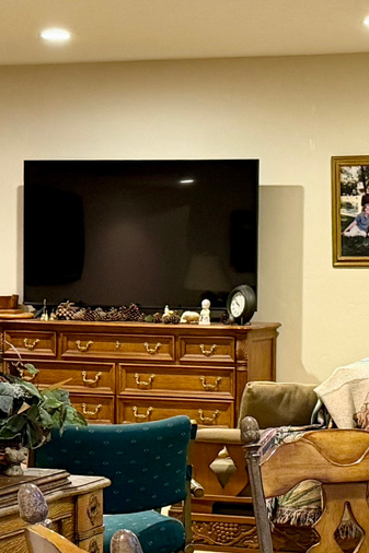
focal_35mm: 101
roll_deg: +0.9
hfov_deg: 13.5
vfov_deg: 20.0
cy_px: 444
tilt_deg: -6.9
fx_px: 1554
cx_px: 288
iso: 500
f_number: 1.78
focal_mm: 6.76
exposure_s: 1/60
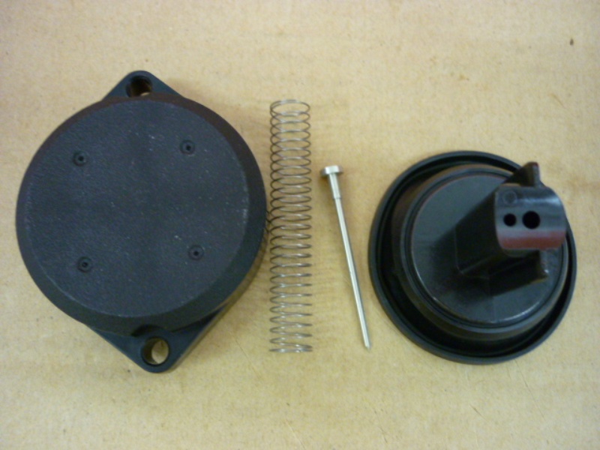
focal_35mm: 33
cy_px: 225
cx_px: 300
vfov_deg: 42.9
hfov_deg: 55.4
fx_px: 572
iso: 400
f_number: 2.8
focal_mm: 5.5
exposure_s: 1/10
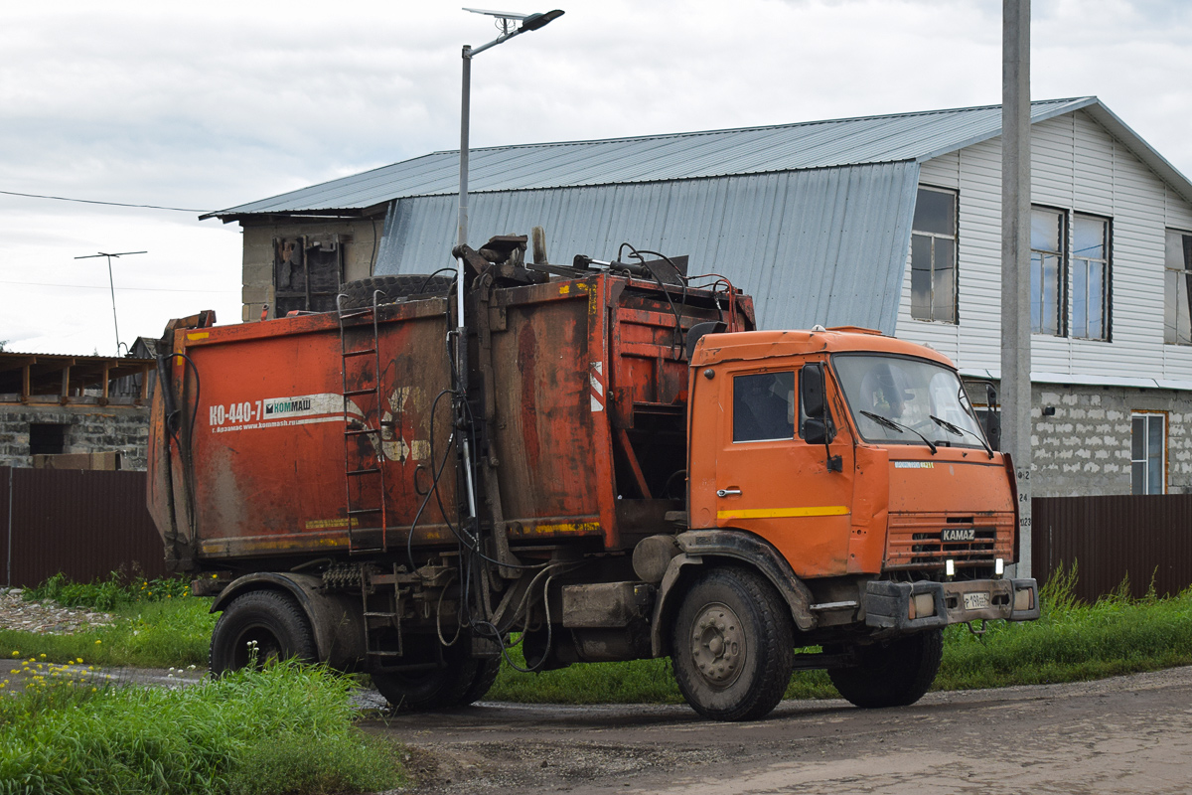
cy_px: 398
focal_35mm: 54
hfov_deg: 36.9
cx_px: 596
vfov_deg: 25.1
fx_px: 1788
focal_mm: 36
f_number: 5.6
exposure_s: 1/500
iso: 400
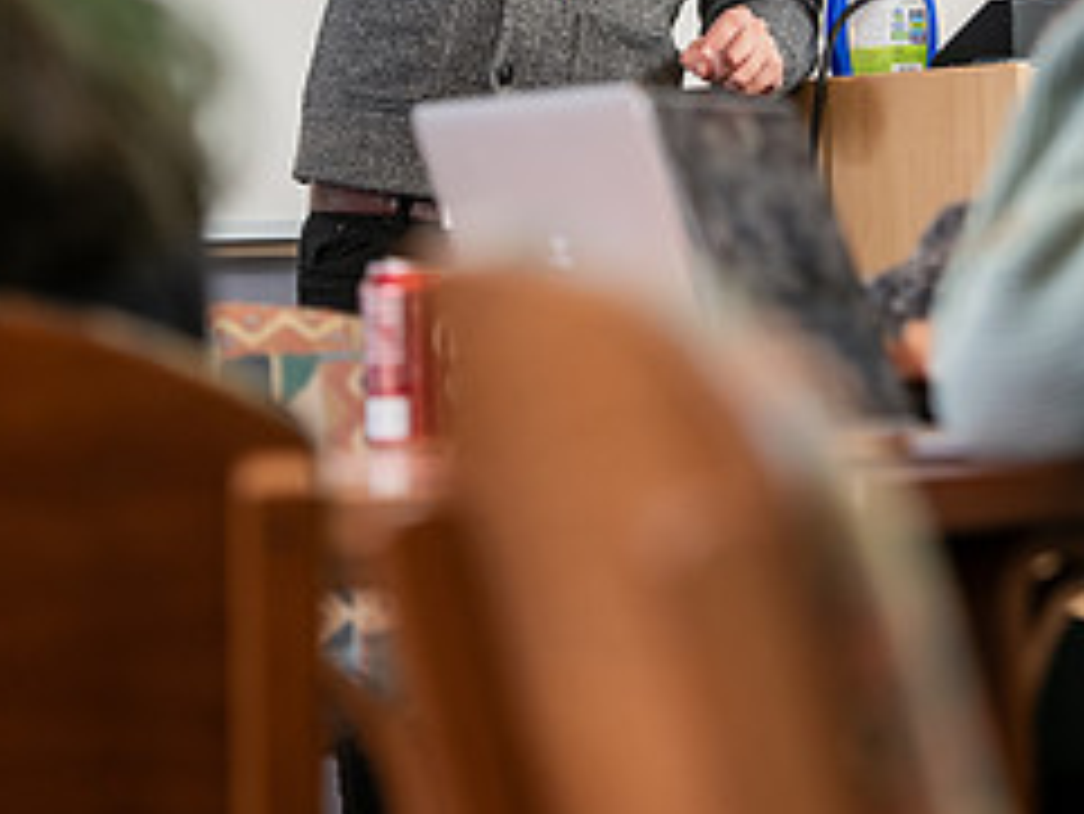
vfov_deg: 6.4
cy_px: -25
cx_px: 558
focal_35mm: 231
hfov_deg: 8.6
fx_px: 7237
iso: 640
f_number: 3.5
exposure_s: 1/200
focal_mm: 100
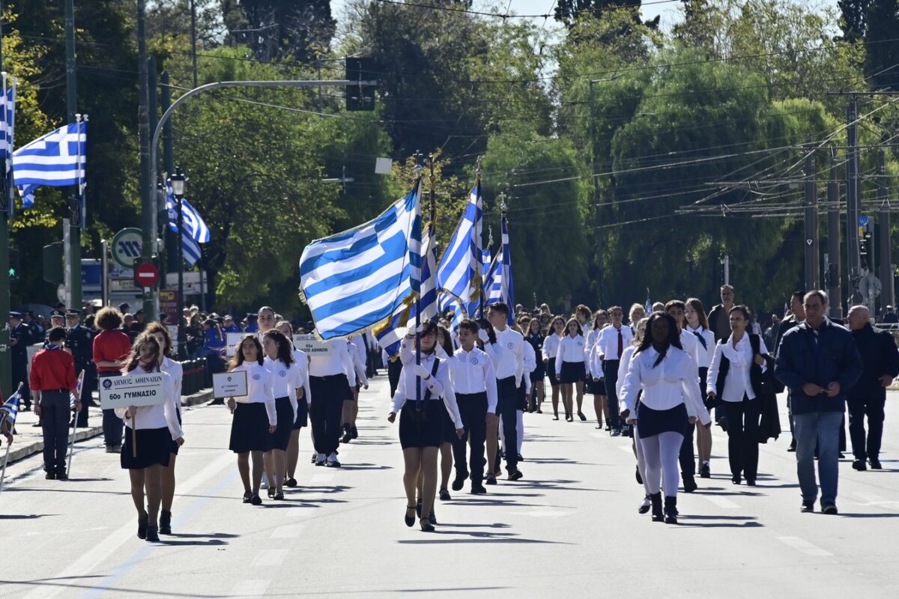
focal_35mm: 300
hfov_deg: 6.9
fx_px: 7491
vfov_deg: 4.6
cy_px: 300
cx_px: 450
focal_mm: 200
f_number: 9
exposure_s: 1/800
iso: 320
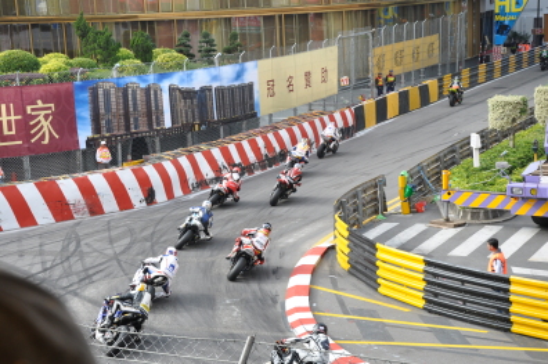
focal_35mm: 87
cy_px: 182
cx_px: 274
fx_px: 1323
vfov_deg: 15.7
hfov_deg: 23.4
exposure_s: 1/400
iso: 640
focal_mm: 58
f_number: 10
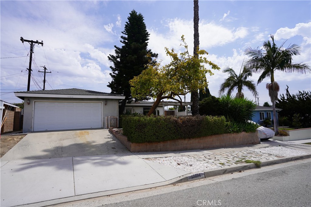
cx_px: 156
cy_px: 104
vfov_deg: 64.6
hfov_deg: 86.9
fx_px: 164
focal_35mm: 19
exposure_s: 1/1000
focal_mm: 19
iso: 100
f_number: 5
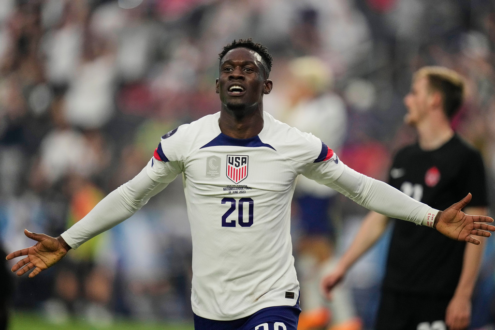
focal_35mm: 400
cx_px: 248
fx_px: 5498
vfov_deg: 3.4
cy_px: 165
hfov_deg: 5.2
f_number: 2.8
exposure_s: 1/3200
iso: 3200
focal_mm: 400
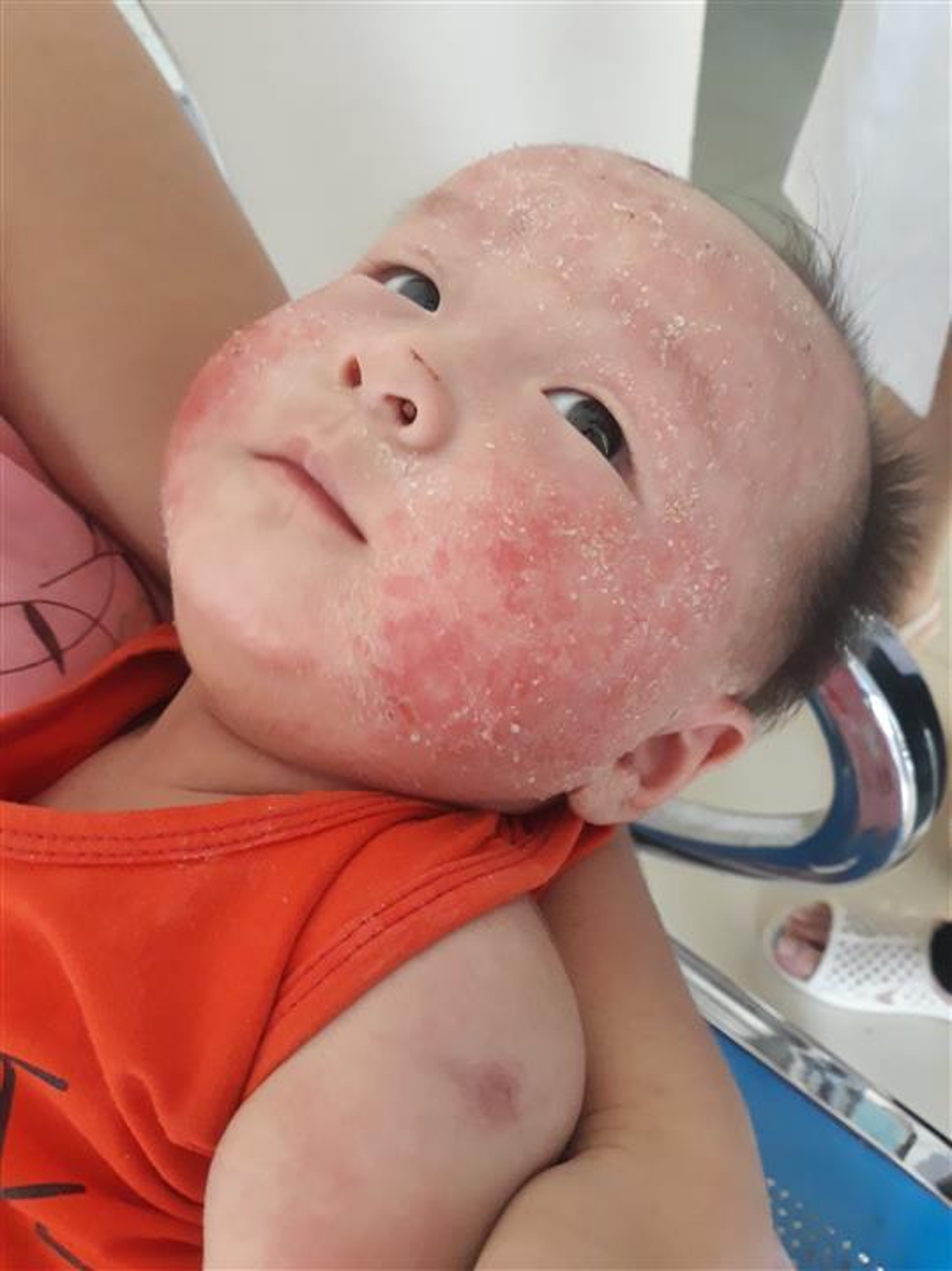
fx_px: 991
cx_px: 476
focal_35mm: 27
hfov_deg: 51.3
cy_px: 636
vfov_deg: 65.4
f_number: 1.7
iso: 320
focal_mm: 3.71
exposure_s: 1/25
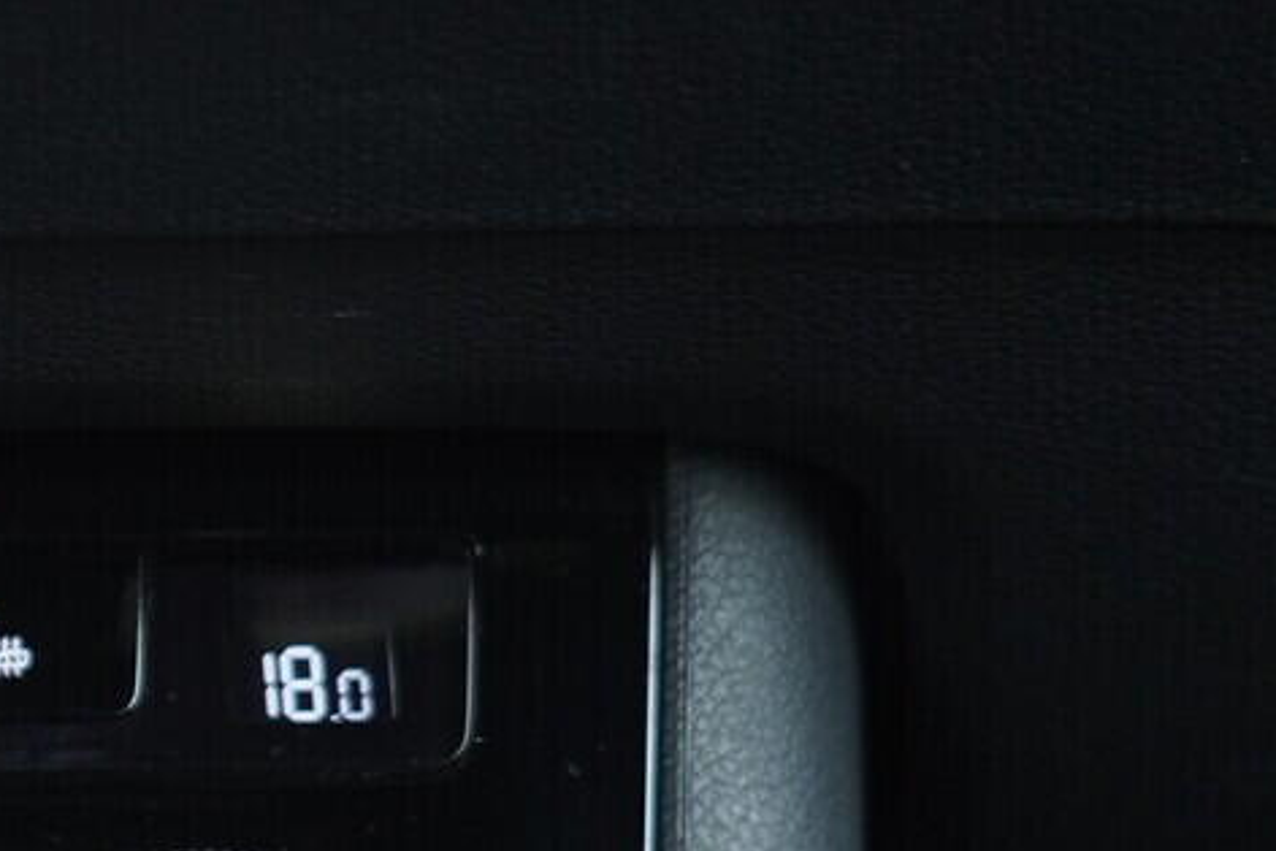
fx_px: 3899
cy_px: 1011
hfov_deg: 16.8
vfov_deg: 12.2
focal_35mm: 110
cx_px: -645
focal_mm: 24
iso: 800
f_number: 2.8
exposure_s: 1/40
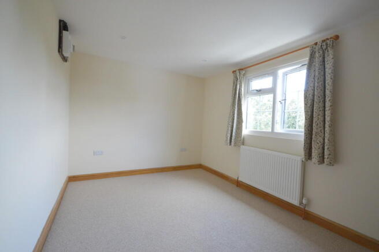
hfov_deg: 100.4
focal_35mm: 15
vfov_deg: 77.2
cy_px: 126
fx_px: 158
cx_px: 190
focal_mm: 10
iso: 3200
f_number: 9
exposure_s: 1/50
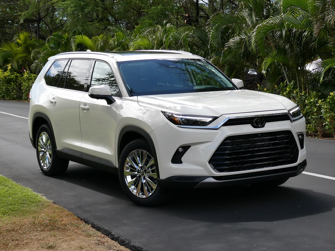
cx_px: 168
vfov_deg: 25.7
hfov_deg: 33.8
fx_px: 552
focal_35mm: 57
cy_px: 126
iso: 80
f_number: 4.2
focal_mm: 10.3
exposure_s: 1/320
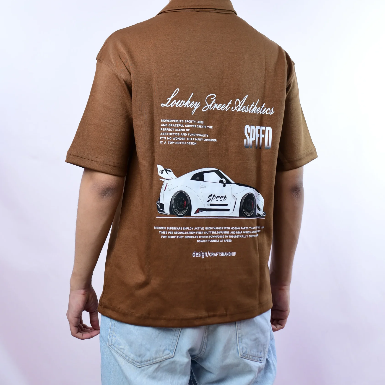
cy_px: 122
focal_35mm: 67
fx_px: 843
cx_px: 191
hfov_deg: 25.7
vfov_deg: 25.6
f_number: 2.8
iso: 250
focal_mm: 35
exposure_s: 1/100
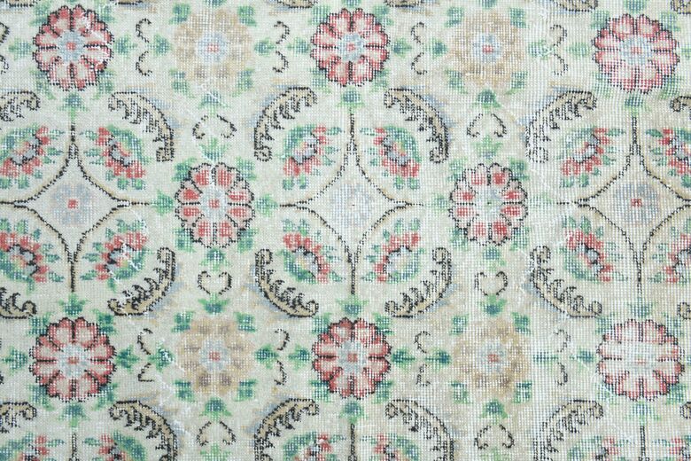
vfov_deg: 37.9
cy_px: 230
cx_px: 346
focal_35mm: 35
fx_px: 672
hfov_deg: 54.4
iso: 1250
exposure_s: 1/125
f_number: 16
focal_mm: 35
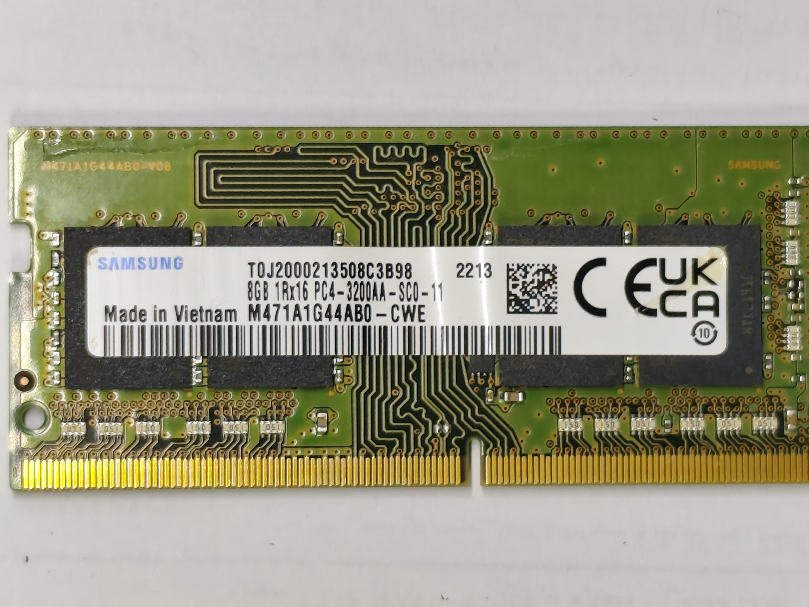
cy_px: 304
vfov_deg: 10.8
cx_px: 404
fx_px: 3202
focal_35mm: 137
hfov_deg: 14.4
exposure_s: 1/100
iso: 160
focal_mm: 6.19
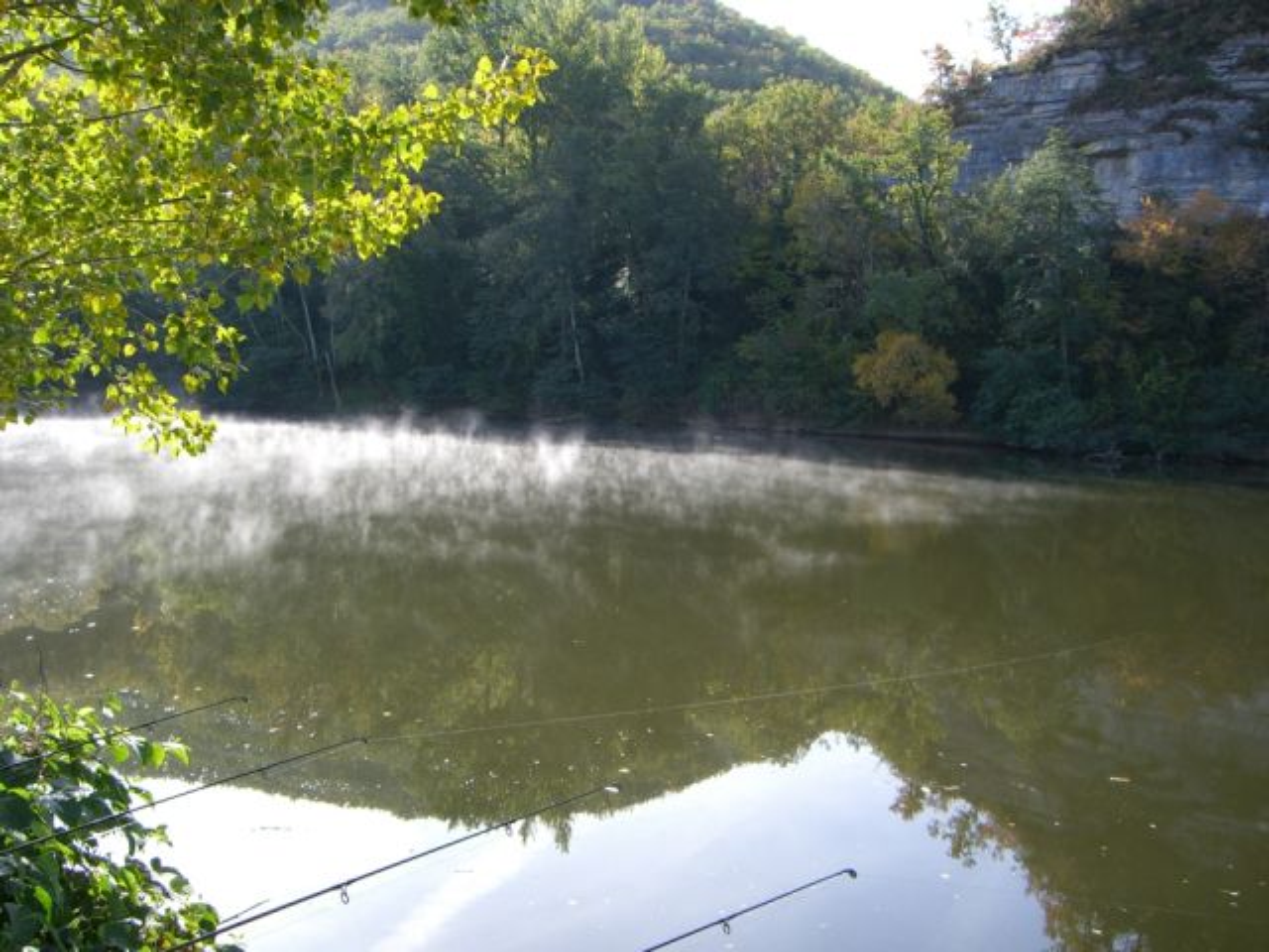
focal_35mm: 38
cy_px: 476
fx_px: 1393
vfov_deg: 37.7
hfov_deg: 49.0
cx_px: 634
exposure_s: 1/125
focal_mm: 6.2
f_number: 4.3
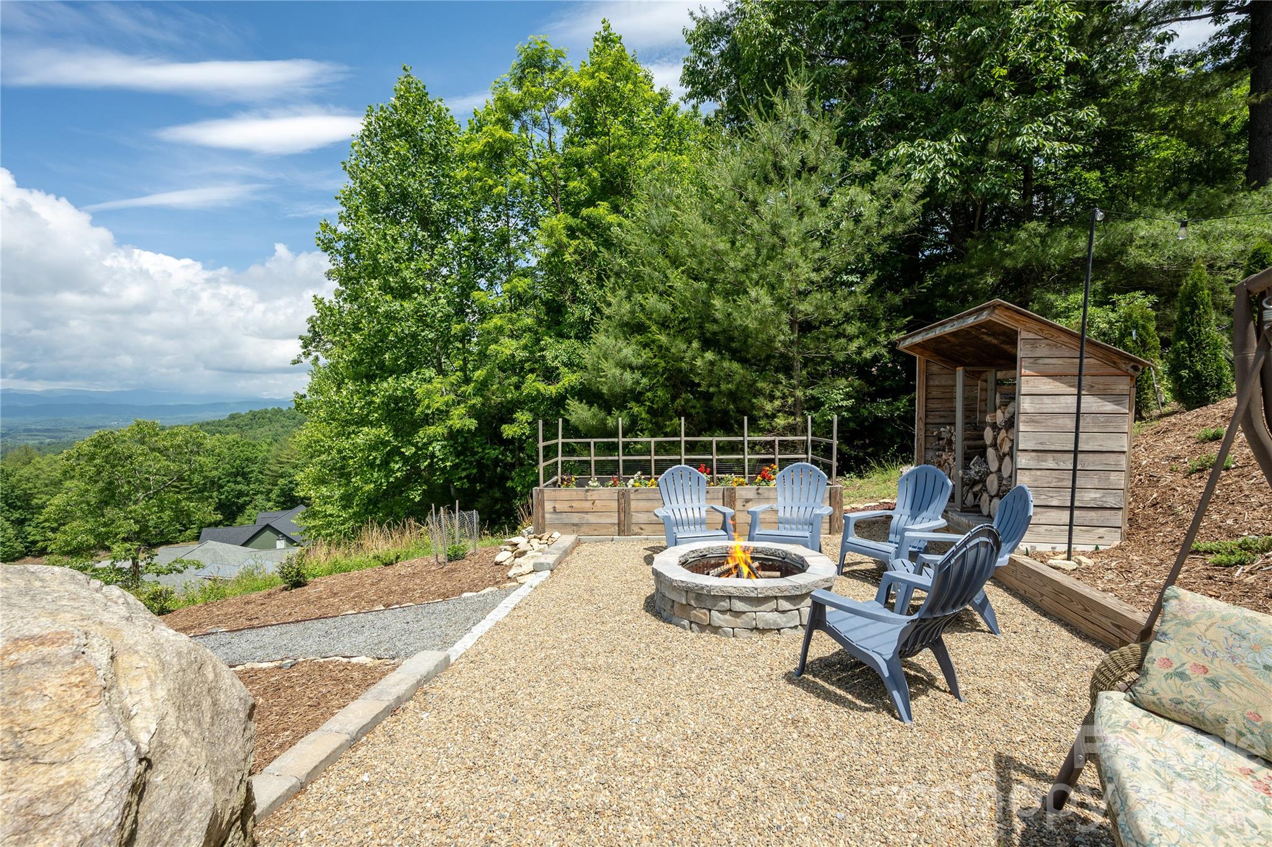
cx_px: 636
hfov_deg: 98.5
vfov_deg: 75.5
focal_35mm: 16
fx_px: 548
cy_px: 424
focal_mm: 15.5
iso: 250
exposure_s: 1/800
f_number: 7.1
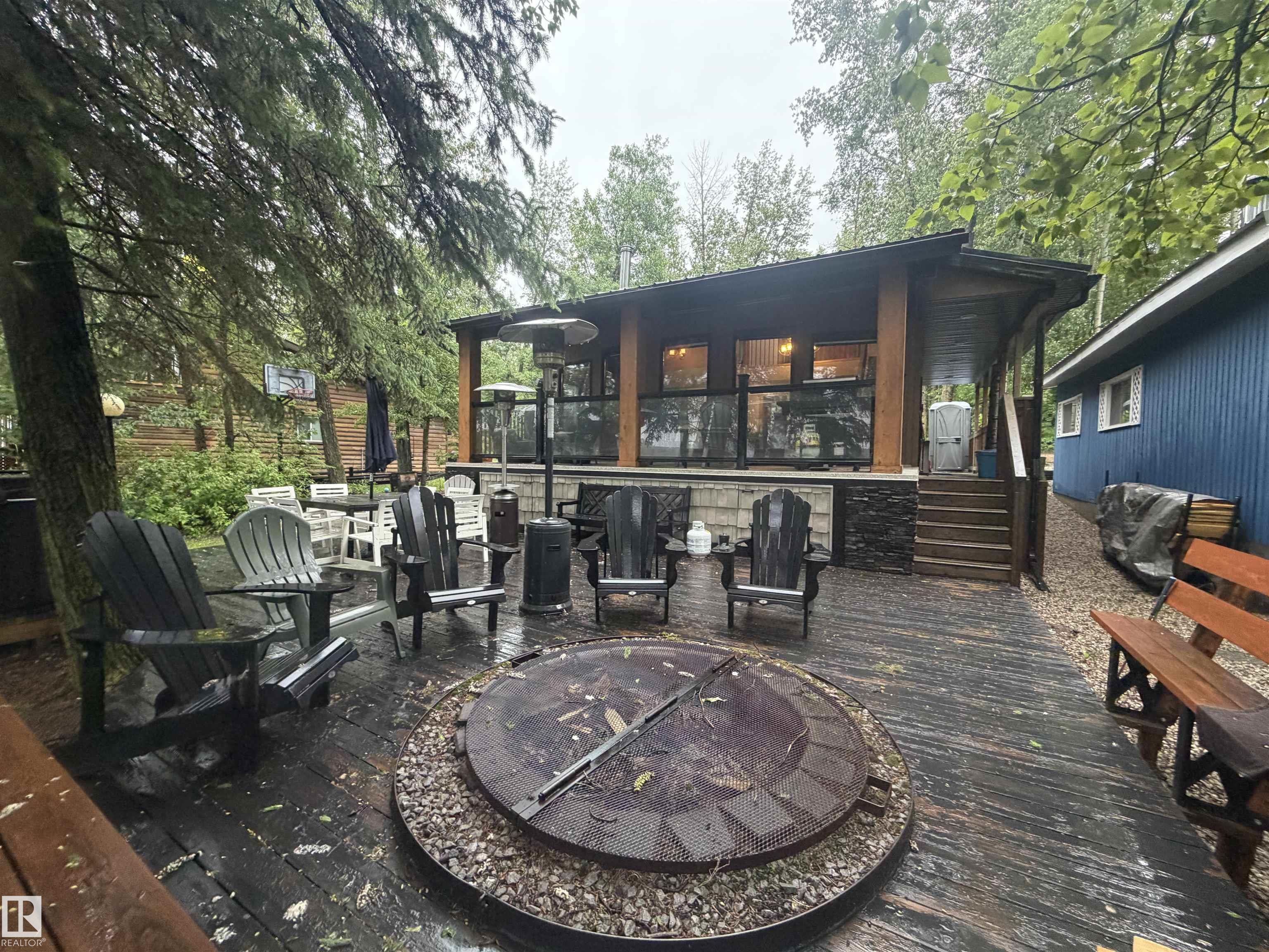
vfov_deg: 85.7
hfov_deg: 102.1
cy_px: 476
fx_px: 513
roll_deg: -1.1
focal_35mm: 14
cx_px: 634
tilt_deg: -1.0
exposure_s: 1/121
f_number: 2.2
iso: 320
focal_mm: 2.22
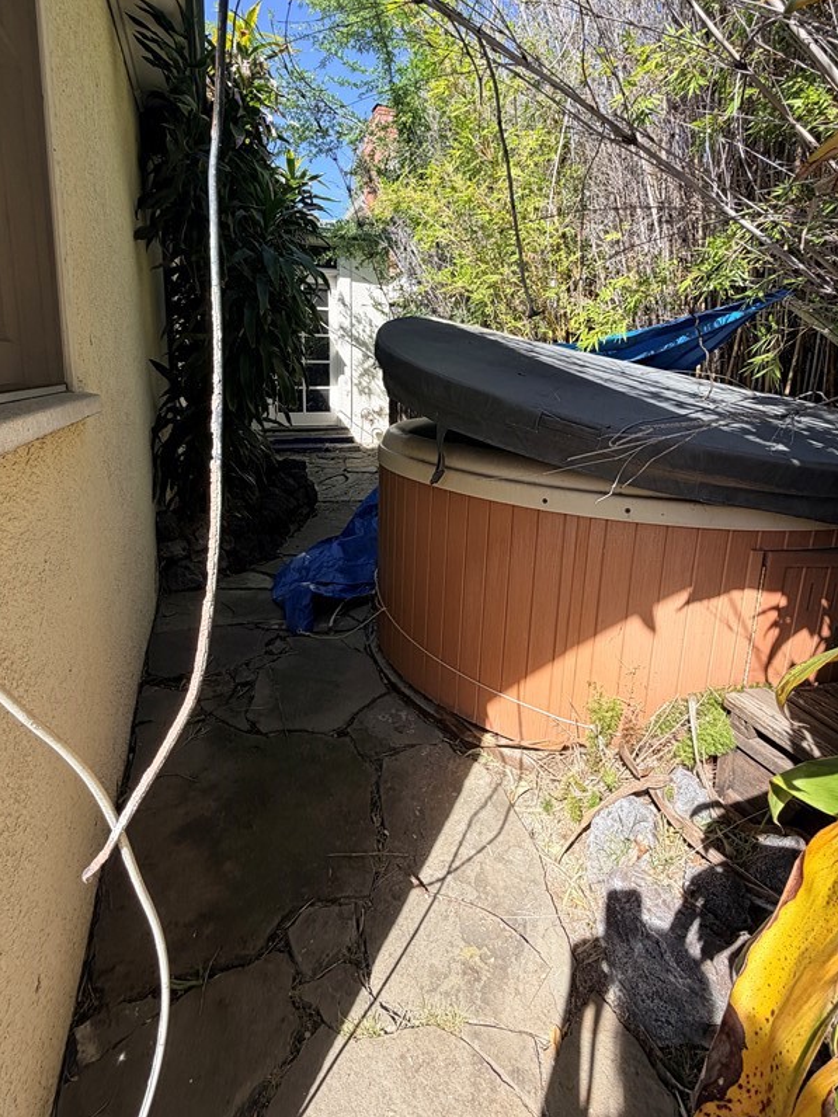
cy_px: 467
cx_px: 437
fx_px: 581
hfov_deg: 71.6
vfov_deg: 87.0
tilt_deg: -10.7
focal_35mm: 18
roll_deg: -2.3
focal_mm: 2.22
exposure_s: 1/625
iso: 40
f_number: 2.2
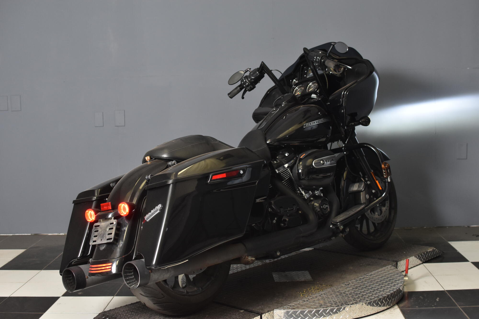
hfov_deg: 37.9
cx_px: 240
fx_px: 698
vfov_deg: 25.7
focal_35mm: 52
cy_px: 160
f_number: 4.5
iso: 800
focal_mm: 35
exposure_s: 1/160
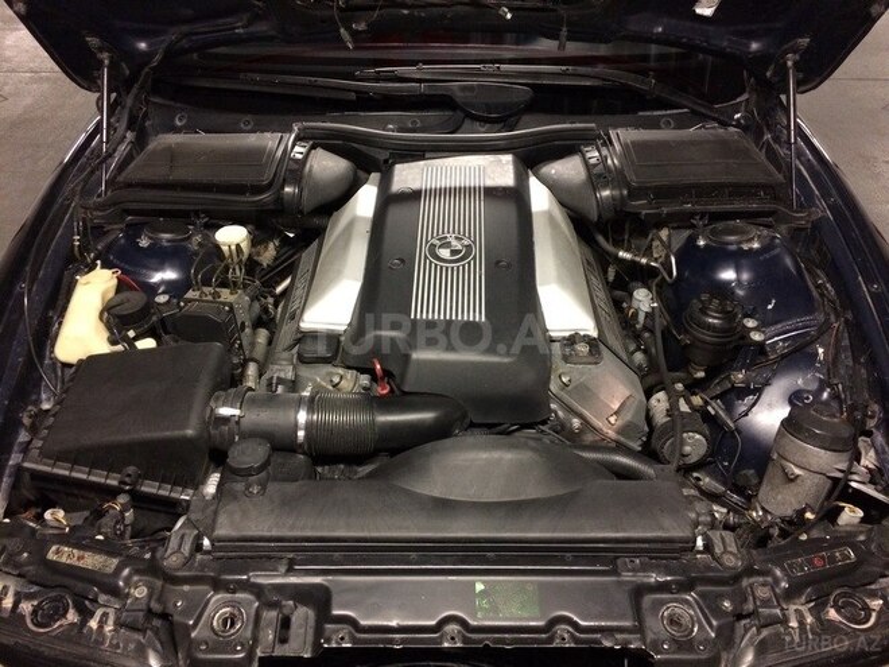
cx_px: 444
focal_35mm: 29
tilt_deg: -39.4
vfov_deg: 48.2
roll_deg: +0.5
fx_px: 745
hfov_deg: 61.7
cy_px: 334
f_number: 2.2
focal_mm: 4.15
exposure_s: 1/17
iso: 320
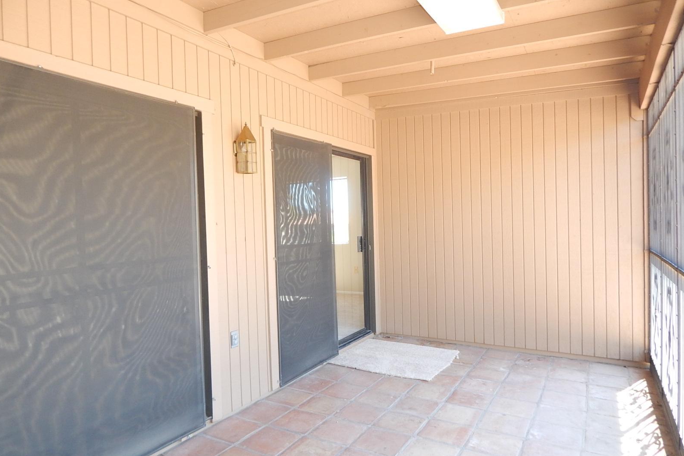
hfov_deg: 76.1
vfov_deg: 55.1
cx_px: 341
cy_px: 230
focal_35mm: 23
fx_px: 437
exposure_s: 1/30
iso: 180
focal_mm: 4
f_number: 3
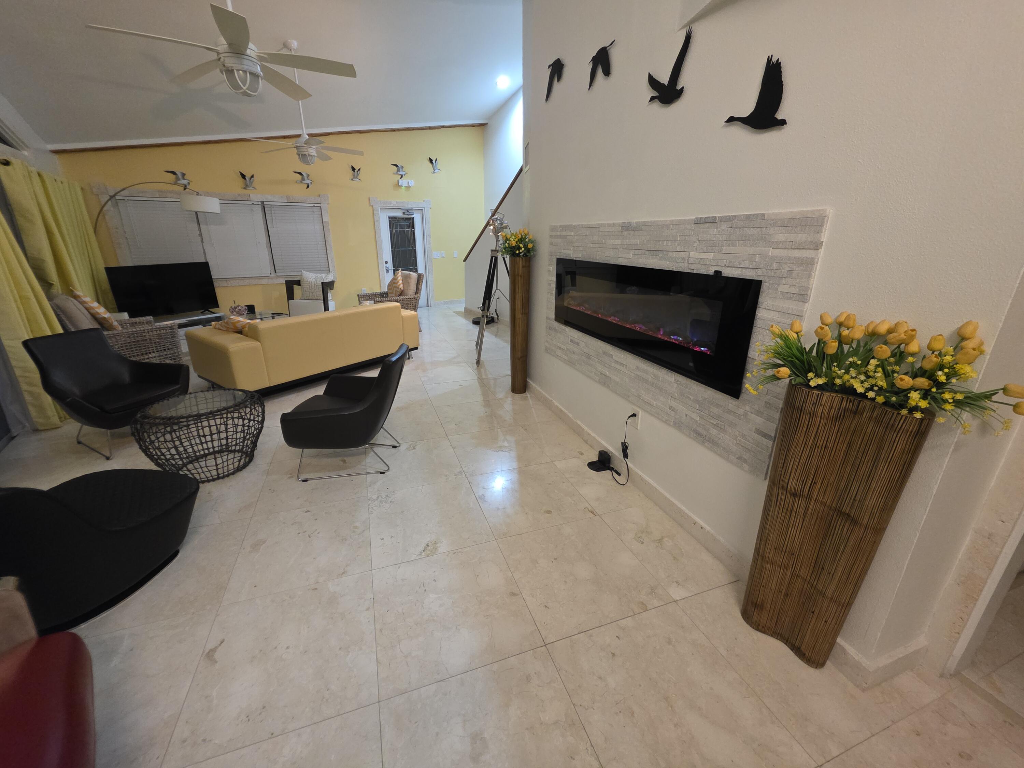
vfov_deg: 89.9
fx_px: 385
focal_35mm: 13
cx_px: 512
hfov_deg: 106.2
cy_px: 384
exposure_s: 1/60
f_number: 1.9
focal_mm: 2.2
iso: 800
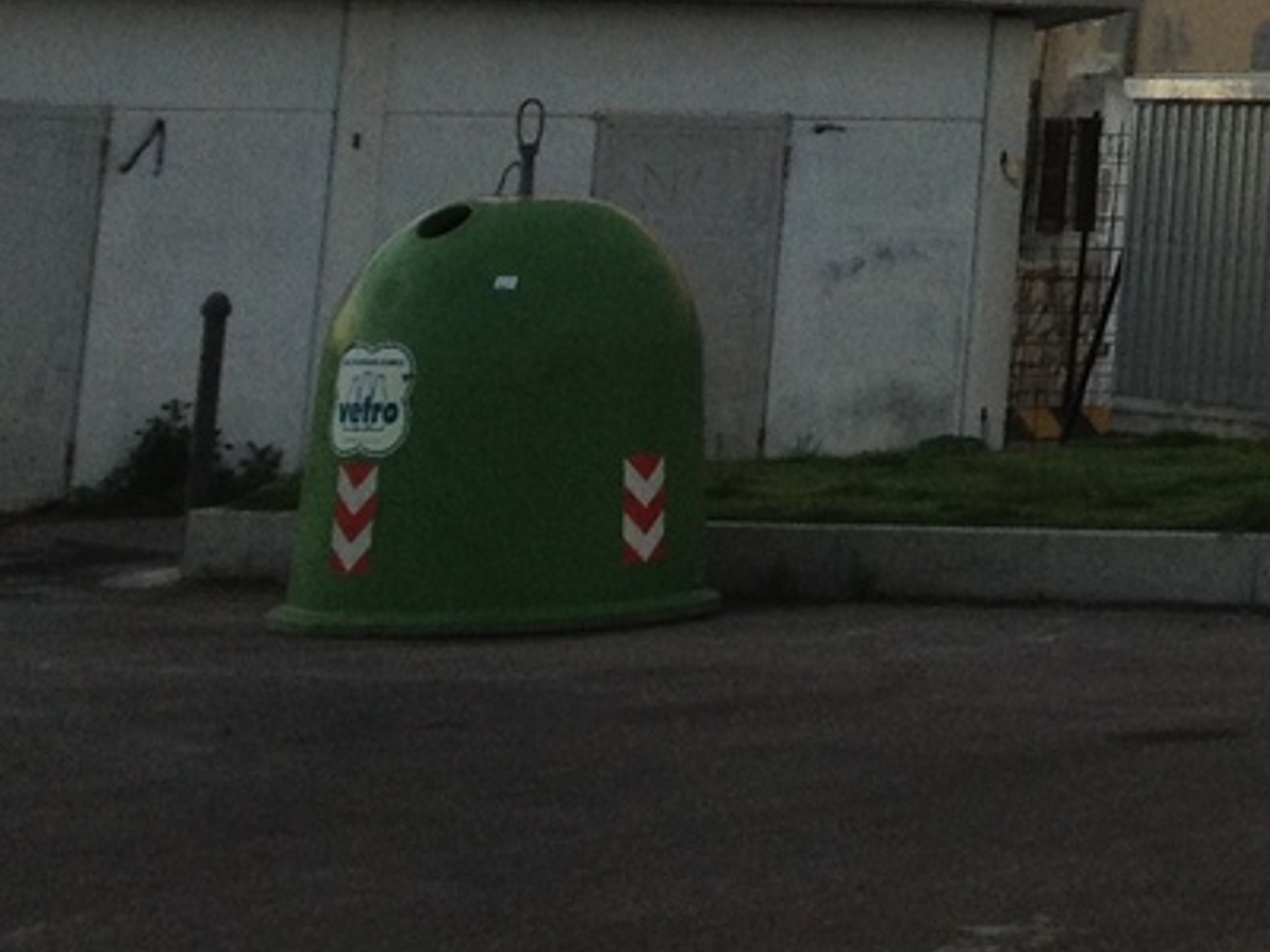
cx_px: 2534
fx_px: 5136
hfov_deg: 12.4
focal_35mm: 140
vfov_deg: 9.9
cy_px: -876
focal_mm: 4.28
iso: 64
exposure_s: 1/120
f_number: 2.4
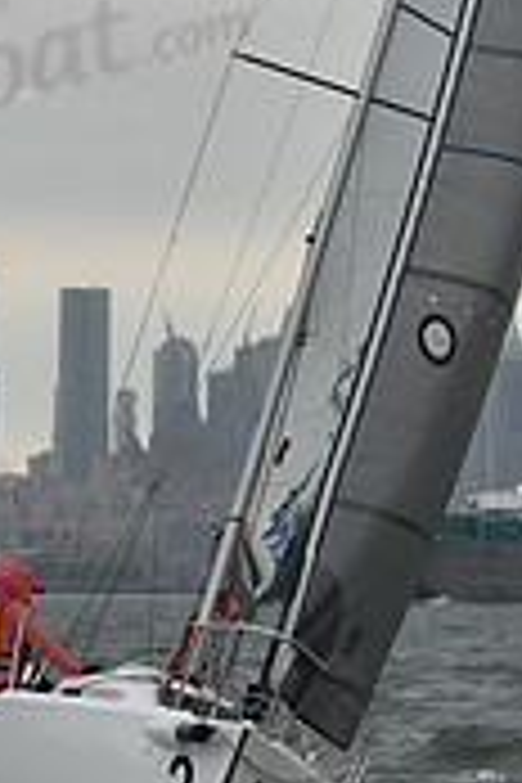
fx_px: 5089
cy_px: -207
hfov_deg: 5.9
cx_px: 484
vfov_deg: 8.7
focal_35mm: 234
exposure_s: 1/800
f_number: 5.6
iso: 320
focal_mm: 70
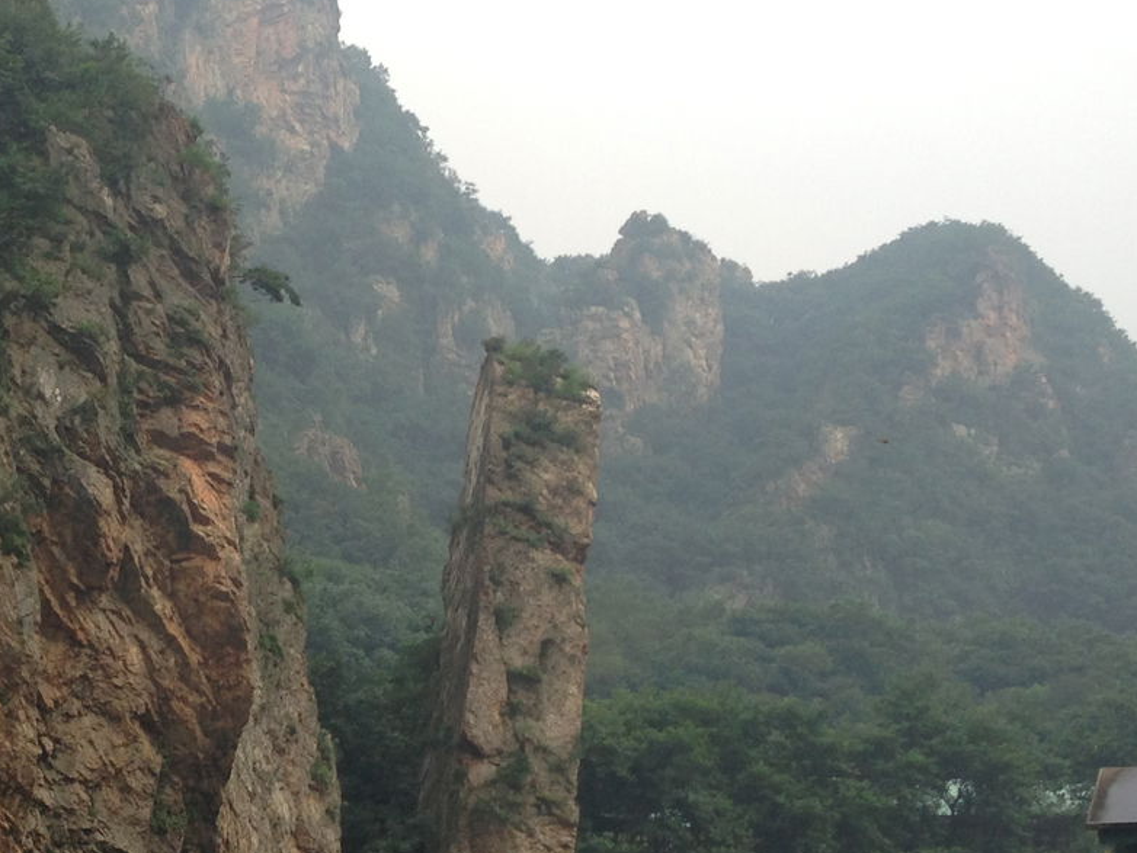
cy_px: 583
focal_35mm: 81
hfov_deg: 23.5
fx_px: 2661
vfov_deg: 18.2
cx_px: 128
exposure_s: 1/249
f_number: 2.4
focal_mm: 4.13
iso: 50
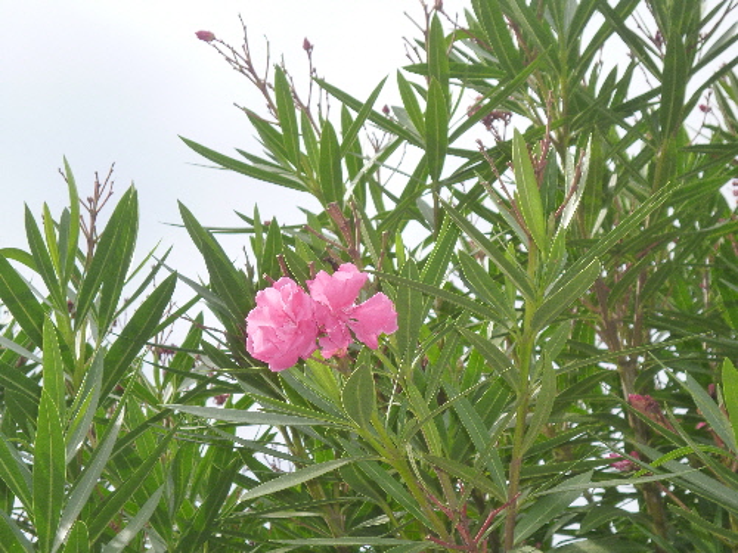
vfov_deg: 18.4
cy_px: 276
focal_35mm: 80
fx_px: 1706
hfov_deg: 24.4
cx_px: 369
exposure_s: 1/500
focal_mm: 14.3
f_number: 4.6
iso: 160
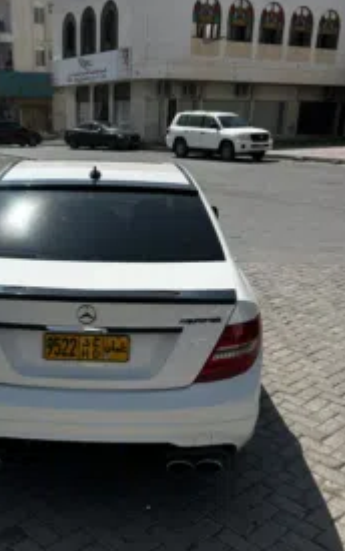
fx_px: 556
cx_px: 82
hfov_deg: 33.7
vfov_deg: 51.9
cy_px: 359
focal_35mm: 37
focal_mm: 6.86
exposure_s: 1/6623
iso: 80
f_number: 1.78
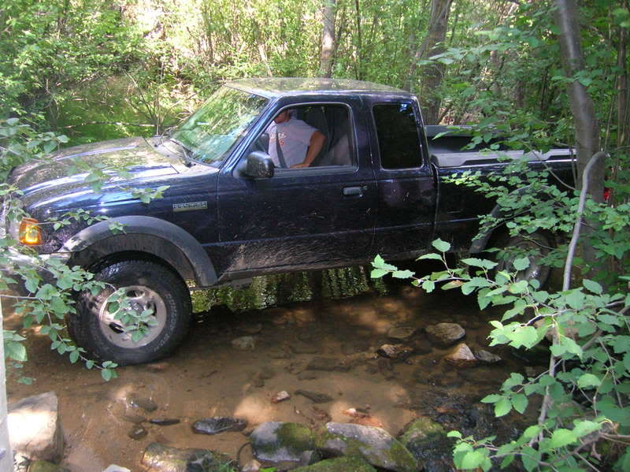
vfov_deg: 41.8
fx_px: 618
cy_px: 236
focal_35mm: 34
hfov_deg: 54.0
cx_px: 315
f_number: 2.9
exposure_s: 1/60.1
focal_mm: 5.7
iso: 172
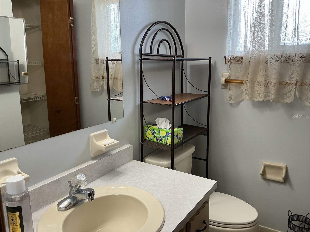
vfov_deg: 48.2
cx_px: 155
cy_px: 116
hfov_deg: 61.7
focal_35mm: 29
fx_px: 260
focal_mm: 3
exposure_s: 1/60
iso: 64
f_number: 1.8
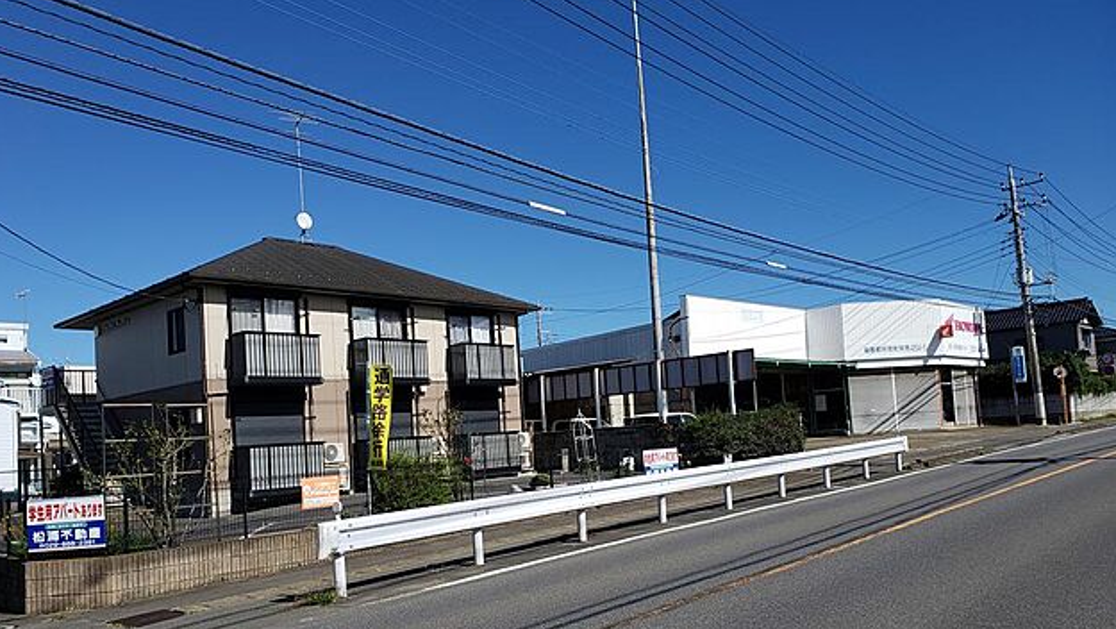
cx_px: 550
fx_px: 858
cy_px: 400
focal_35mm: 29
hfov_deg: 66.0
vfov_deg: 39.9
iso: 50
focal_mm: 4.3
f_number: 2.4
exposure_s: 1/2289
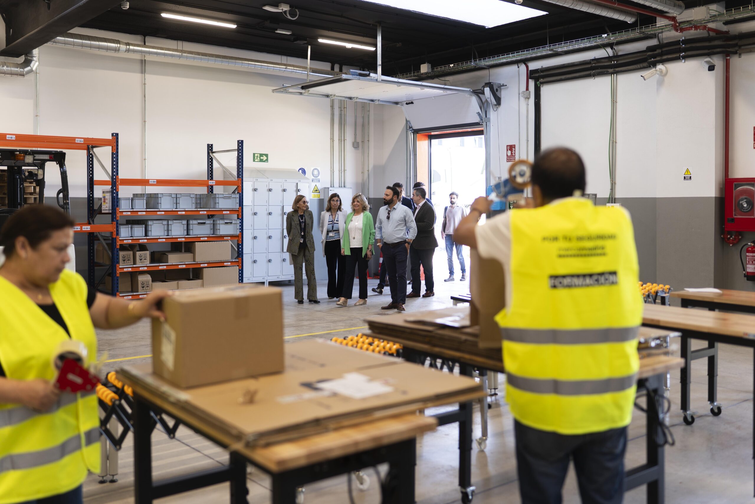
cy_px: 252
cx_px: 378
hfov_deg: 54.4
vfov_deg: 37.9
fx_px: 734
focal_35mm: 35
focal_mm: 35
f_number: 1.8
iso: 100
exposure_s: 1/80
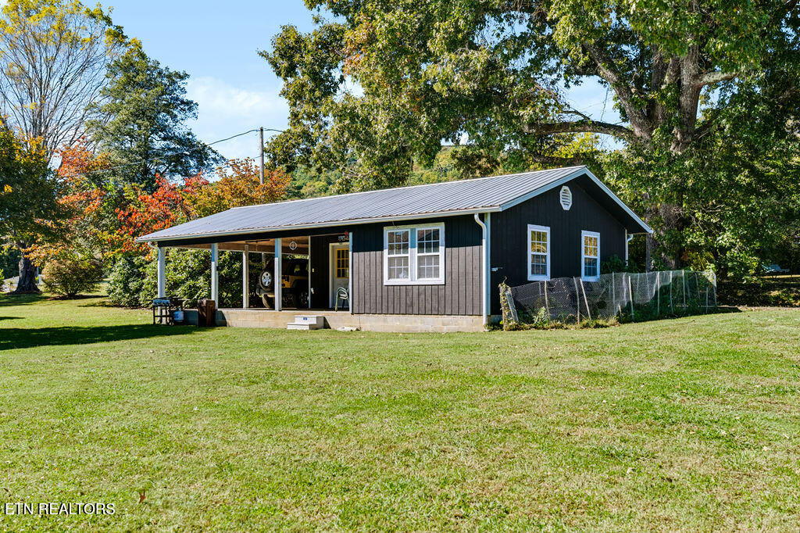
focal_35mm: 35
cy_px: 266
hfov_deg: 54.4
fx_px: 777
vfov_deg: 37.8
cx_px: 400
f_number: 6.3
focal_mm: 35
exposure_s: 1/1600
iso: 160
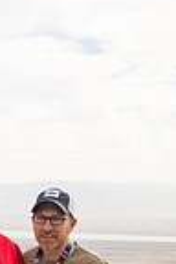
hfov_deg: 17.5
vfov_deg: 23.4
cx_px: -24
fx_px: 550
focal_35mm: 75
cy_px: 356
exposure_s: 1/2500
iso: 200
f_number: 2.8
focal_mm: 24
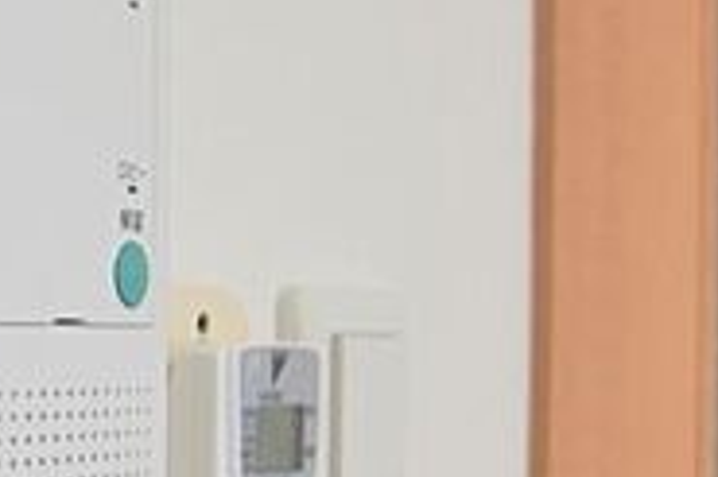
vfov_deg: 17.5
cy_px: 322
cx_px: -373
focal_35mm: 78
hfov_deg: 21.6
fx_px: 1549
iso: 125
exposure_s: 1/30
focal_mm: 15
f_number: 4
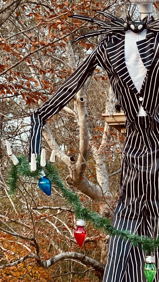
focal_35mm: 123
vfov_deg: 17.4
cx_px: 152
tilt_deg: +12.9
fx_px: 922
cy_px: 105
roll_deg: +0.4
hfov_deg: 9.8
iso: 250
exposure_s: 1/74
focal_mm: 9
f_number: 2.8
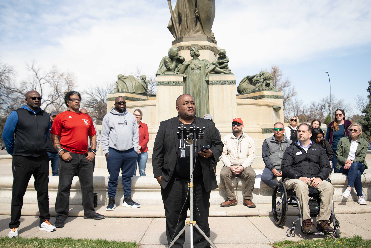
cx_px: 186
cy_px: 124
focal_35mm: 36
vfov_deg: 36.9
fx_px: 371
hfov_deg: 53.1
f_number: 5.6
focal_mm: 36
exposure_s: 1/400
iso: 160
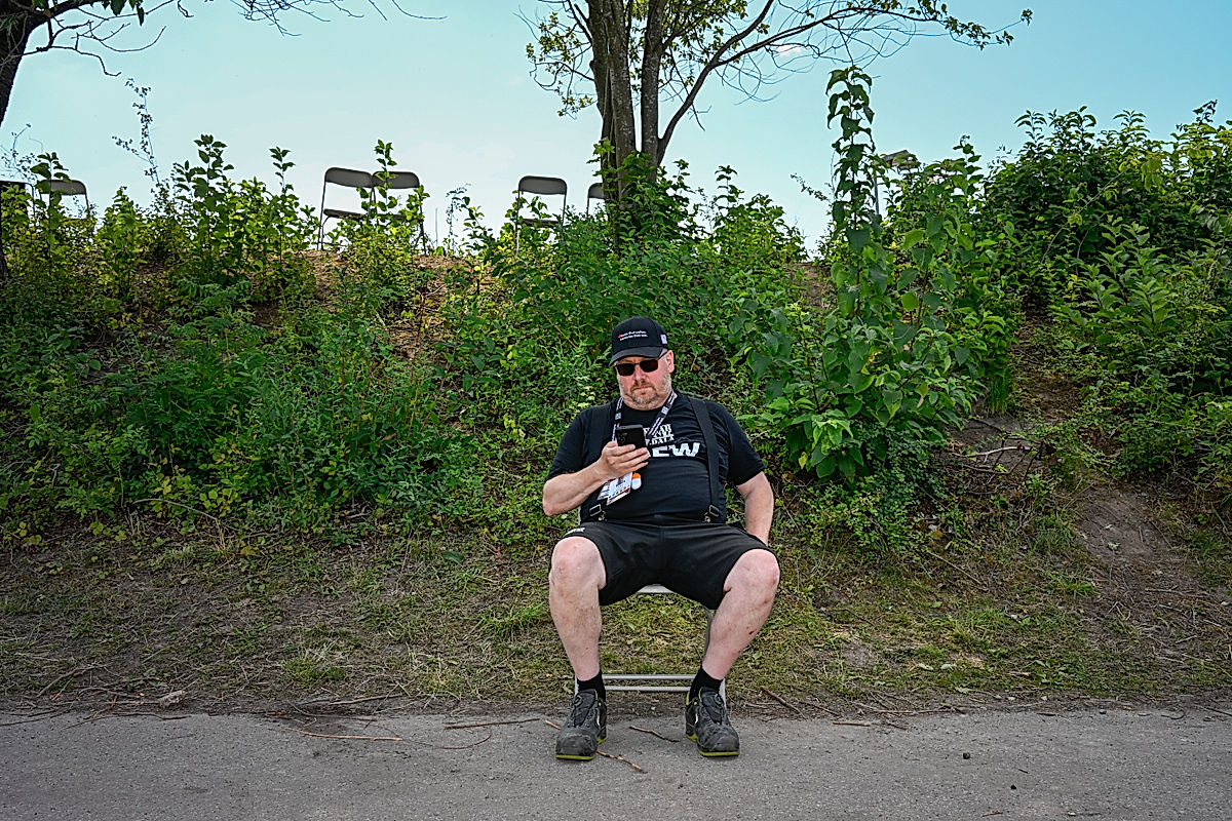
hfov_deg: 60.3
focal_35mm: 31
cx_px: 616
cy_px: 410
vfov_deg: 42.3
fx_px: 1061
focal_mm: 31
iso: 320
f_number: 10
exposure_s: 1/160
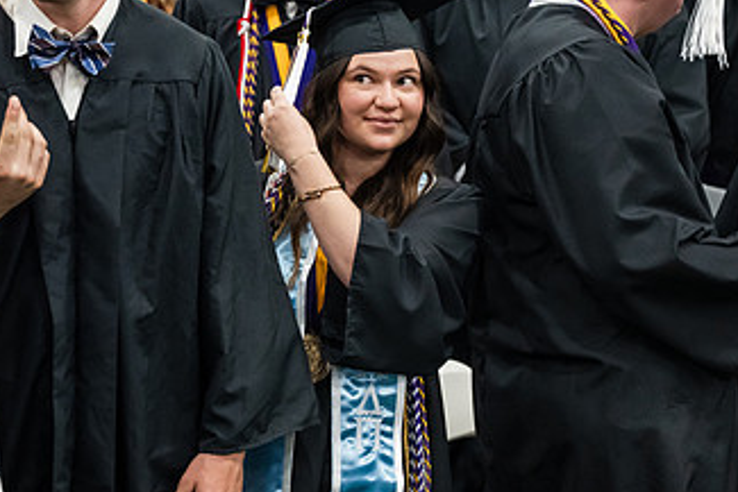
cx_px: 279
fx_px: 2564
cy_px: 230
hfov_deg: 16.4
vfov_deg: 11.0
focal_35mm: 125
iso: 4000
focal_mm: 70
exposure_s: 1/200
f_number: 3.5
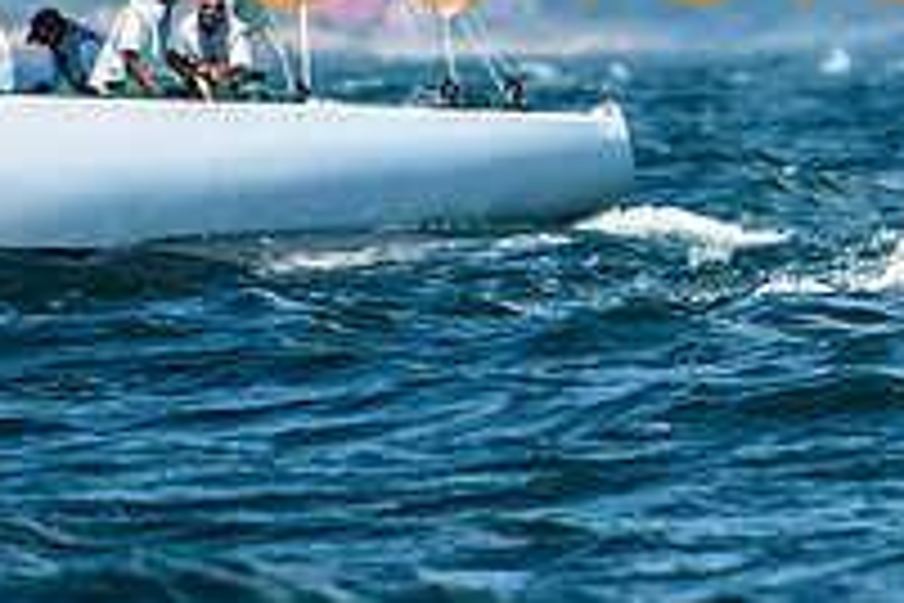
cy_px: 33
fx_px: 51398
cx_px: 1363
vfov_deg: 0.7
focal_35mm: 2047
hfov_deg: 1.0
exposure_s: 1/2000
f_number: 5.6
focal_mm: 400
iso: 400
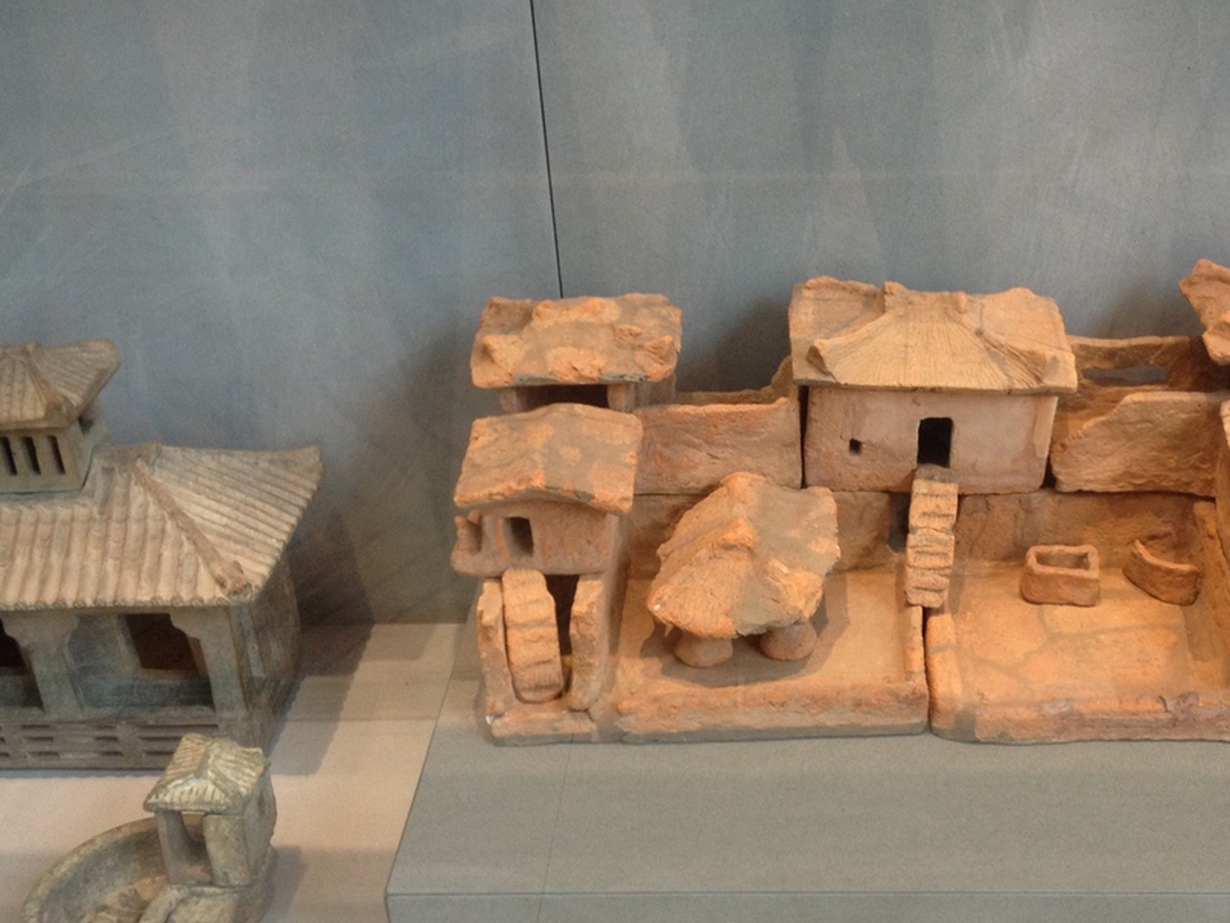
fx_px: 1848
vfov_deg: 28.0
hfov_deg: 36.5
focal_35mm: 52
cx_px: 802
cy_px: 542
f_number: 2.4
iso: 100
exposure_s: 1/20
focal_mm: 4.28
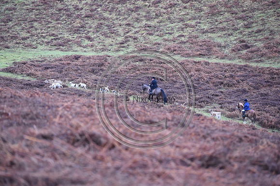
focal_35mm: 200
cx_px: 140
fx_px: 1555
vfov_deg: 6.9
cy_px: 93
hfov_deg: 10.3
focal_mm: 200
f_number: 4.5
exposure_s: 1/800
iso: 2000
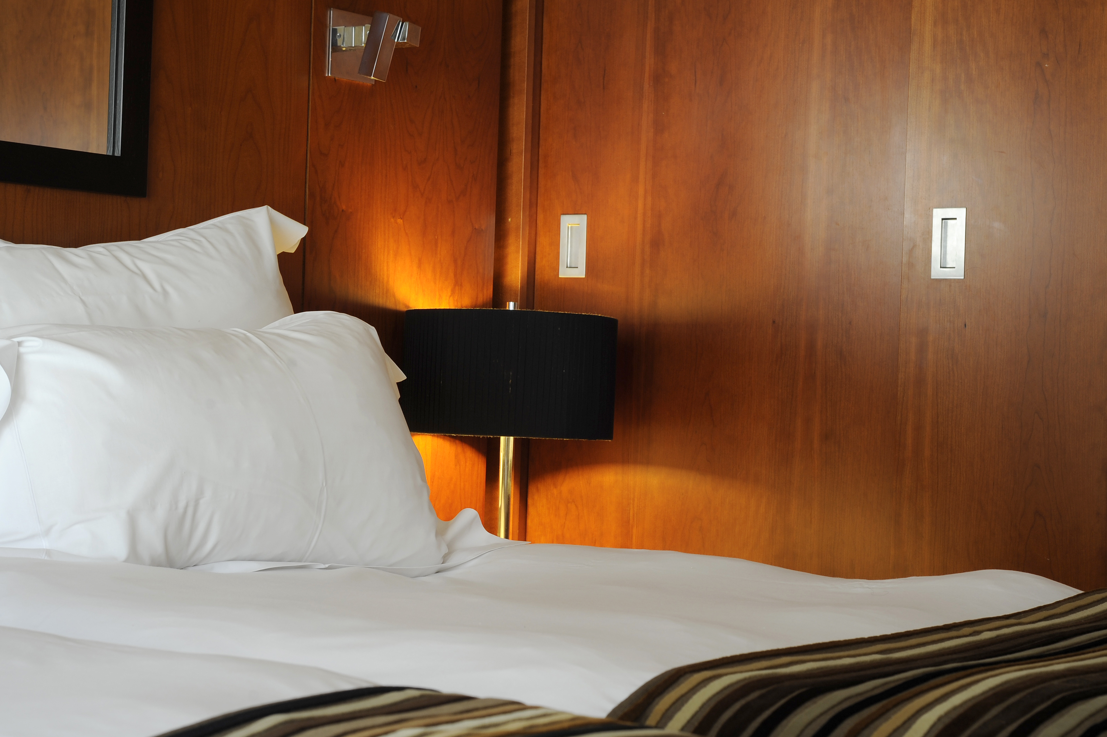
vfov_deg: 20.3
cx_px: 568
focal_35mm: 67
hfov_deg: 30.1
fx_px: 2059
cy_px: 414
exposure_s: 1/1.6
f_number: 10
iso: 200
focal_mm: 50
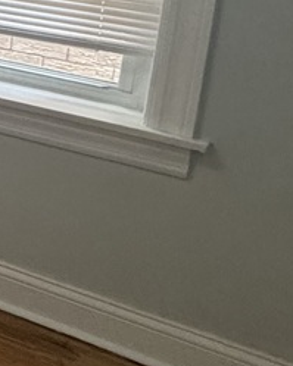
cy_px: -53
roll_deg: -1.3
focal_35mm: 79
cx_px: -524
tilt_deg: -8.7
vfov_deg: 22.6
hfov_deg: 12.2
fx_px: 857
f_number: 2.2
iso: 320
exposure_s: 1/120
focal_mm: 2.22
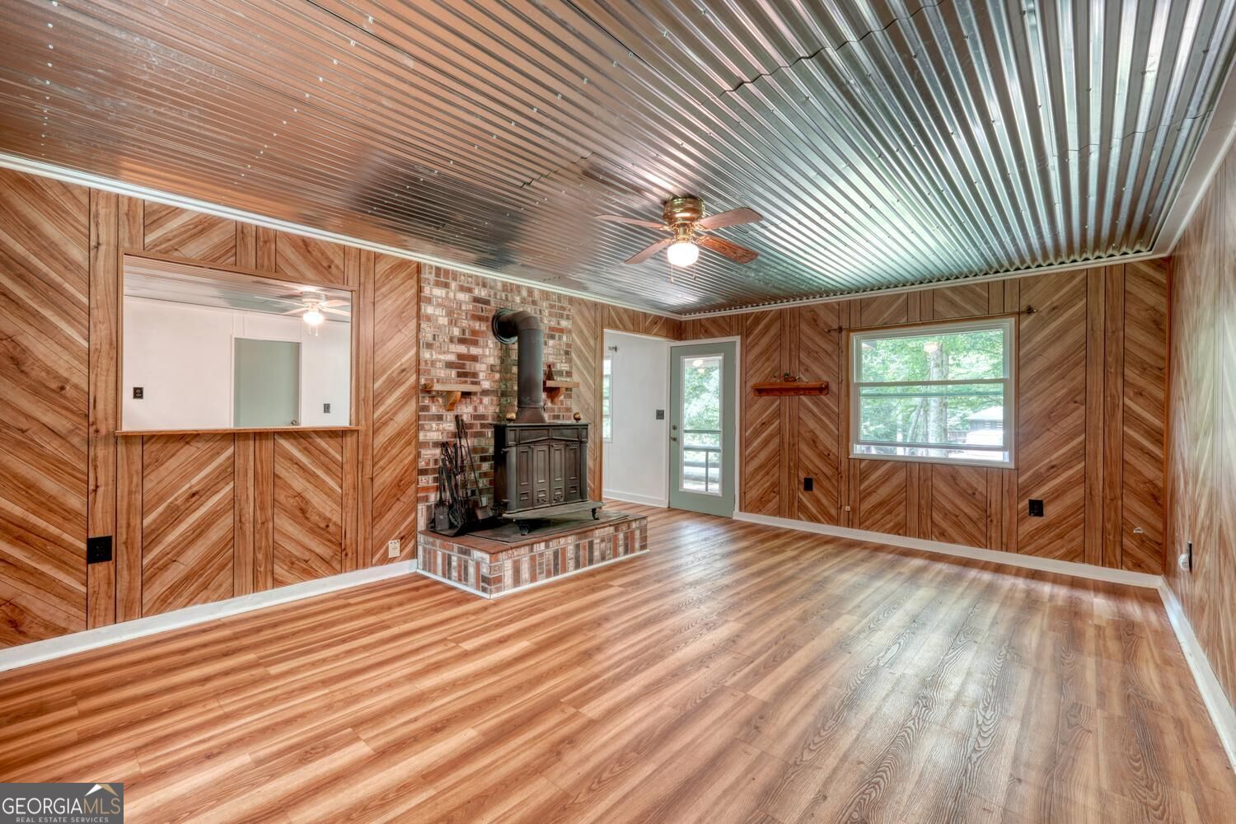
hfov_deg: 100.4
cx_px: 618
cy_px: 412
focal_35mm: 15
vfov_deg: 77.3
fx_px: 515
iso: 100
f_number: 8
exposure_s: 1
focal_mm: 10
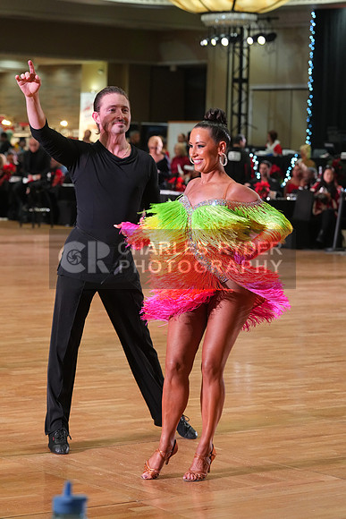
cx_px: 173
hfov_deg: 12.3
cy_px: 260
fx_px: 1599
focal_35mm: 111
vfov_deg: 18.4
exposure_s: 1/200
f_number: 5.6
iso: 3200
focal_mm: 111
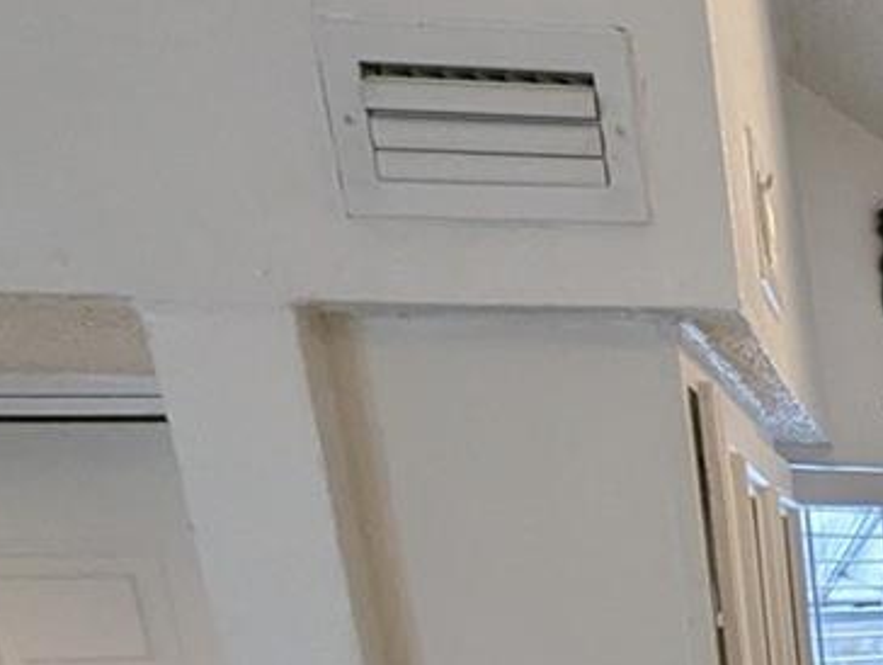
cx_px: 1274
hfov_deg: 26.2
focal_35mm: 57
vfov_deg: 20.6
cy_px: 1082
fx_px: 1456
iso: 172
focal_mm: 1.95
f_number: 2.2
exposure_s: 1/120
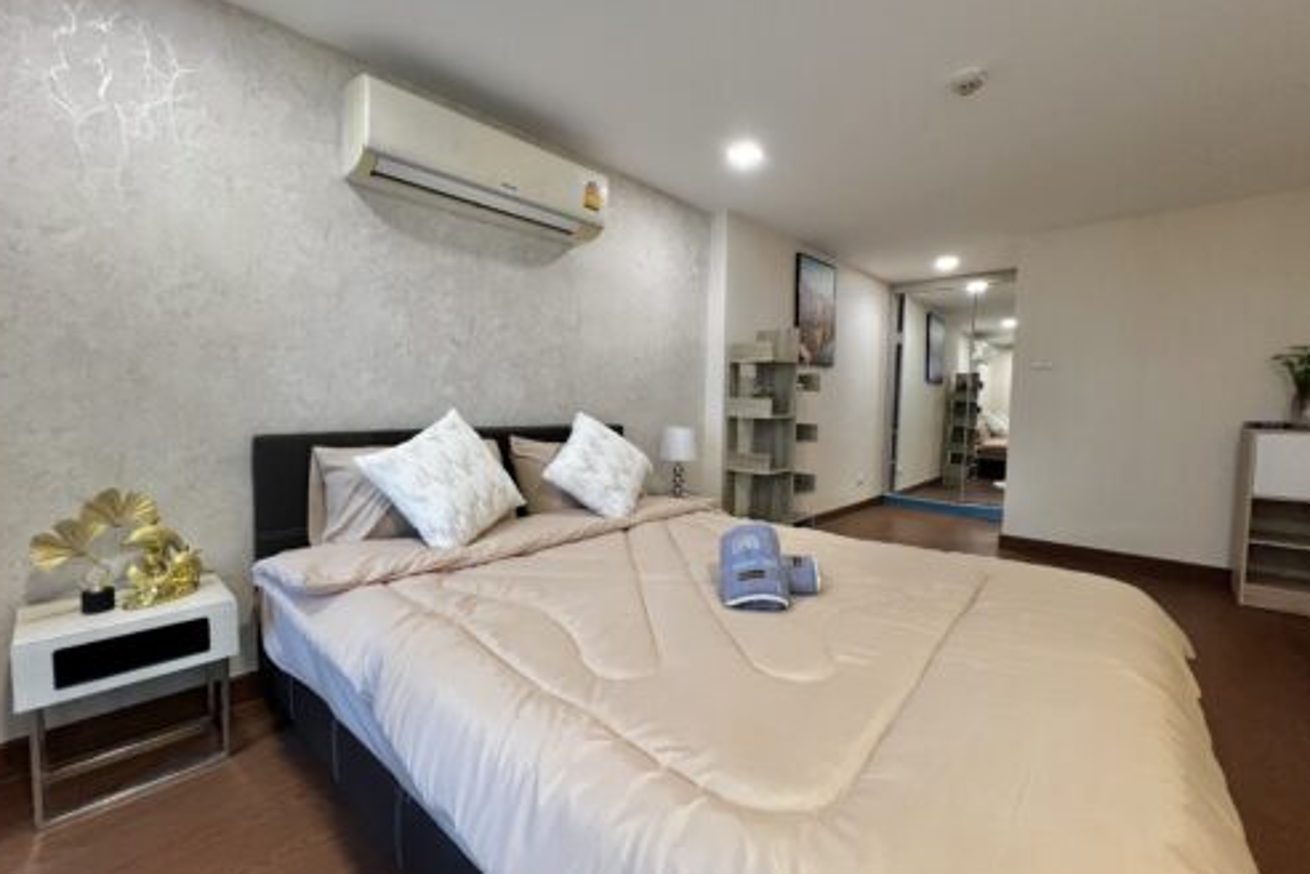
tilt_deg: -4.3
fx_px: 509
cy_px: 440
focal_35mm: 14
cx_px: 644
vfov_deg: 81.2
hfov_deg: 104.2
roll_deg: -1.3
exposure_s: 1/50
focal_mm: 1.57
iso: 320
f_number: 1.8
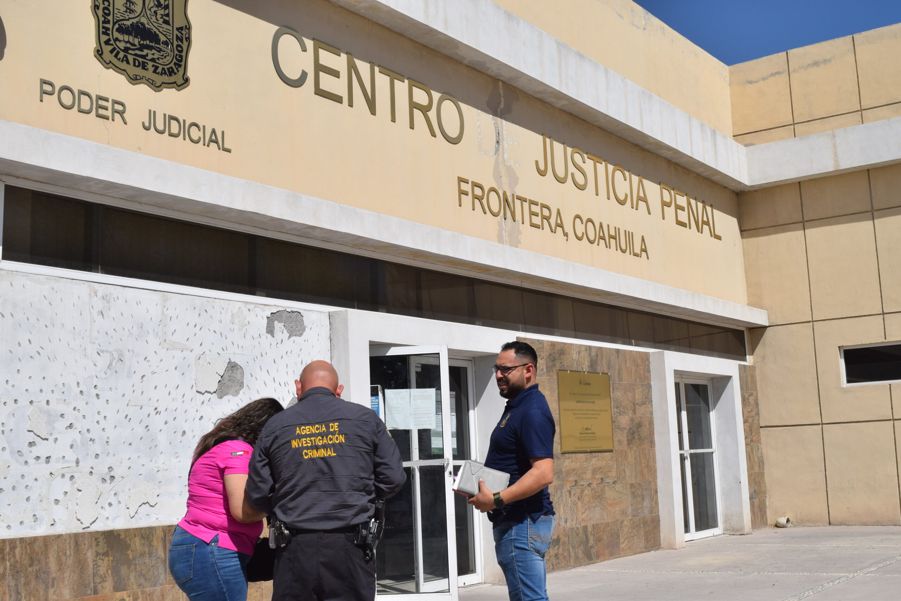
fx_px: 1164
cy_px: 300
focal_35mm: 46
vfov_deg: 28.9
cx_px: 450
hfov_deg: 42.3
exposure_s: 1/640
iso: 200
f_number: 13
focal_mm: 31
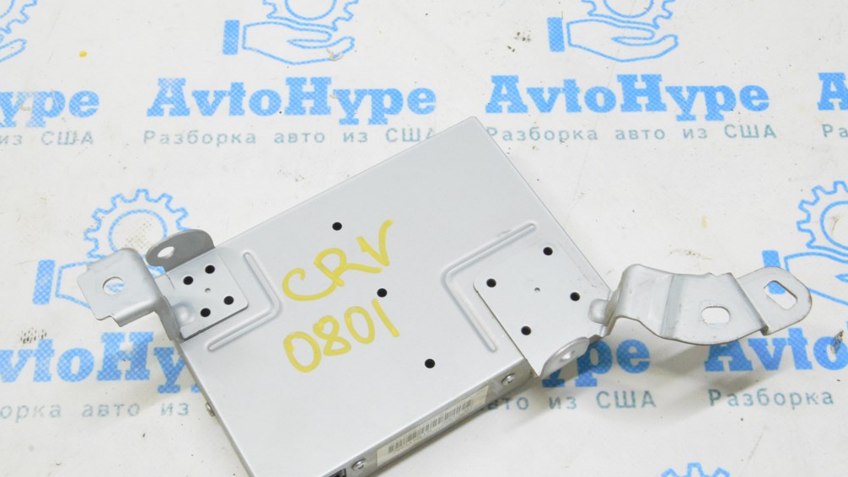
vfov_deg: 24.2
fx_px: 1114
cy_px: 273
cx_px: 420
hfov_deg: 41.7
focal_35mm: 50
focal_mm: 31
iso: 6400
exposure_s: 1/15
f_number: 20
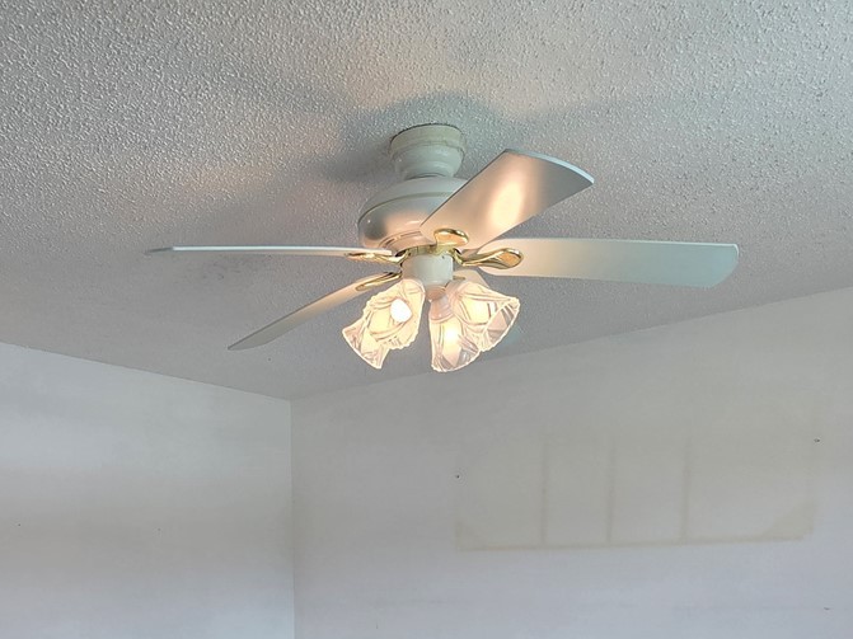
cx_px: 305
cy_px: 700
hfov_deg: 57.4
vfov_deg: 38.0
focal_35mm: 31
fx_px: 764
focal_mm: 2.2
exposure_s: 1/60
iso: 50
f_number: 2.2
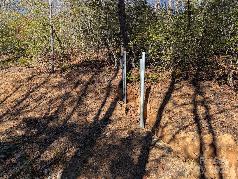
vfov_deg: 56.9
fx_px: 165
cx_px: 119
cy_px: 90
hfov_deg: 71.5
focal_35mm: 24
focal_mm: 6.81
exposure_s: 1/1742
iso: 46
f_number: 1.85
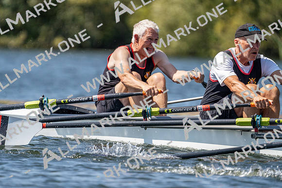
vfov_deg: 2.3
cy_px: 94
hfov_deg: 3.4
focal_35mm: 600
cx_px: 141
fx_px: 4701
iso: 400
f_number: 6.3
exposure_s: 1/2000
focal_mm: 600
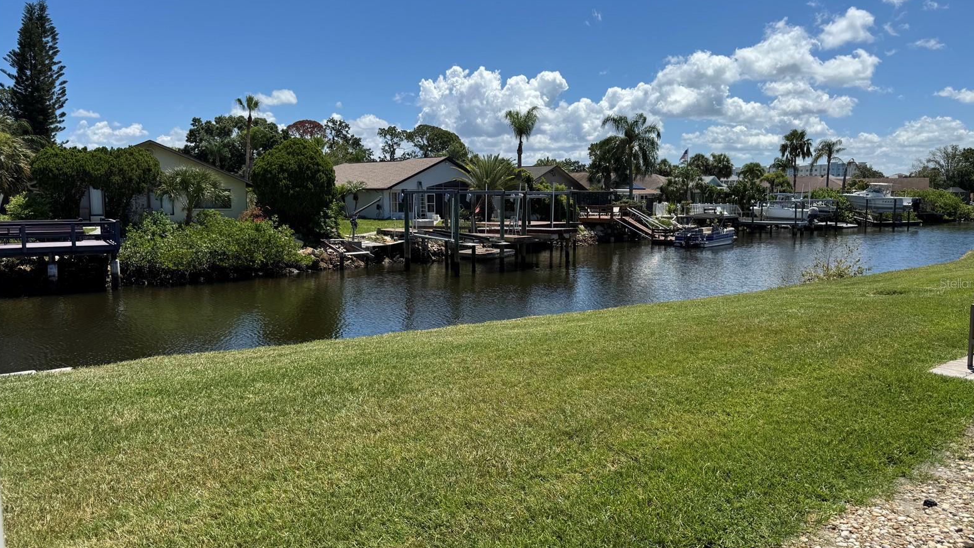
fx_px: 697
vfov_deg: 42.9
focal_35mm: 27
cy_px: 283
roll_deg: -0.5
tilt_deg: -7.5
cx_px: 496
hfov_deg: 69.8
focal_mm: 6.76
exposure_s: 1/4950
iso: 80
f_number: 1.78
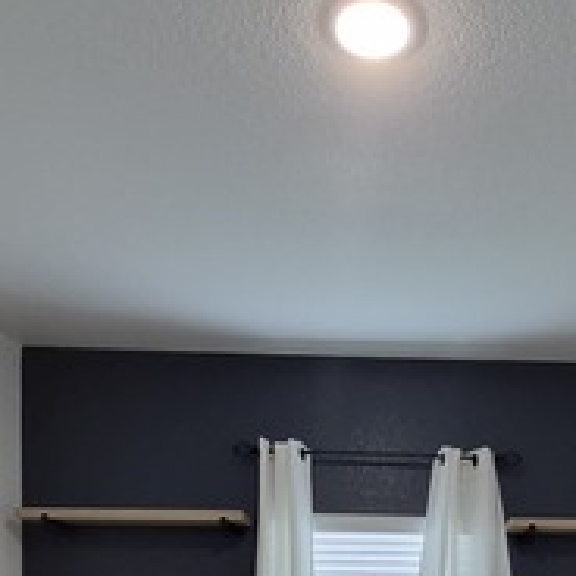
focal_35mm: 40
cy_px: 670
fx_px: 753
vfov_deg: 34.5
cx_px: 401
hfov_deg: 41.1
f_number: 2.2
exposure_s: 1/60
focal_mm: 1.74
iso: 200
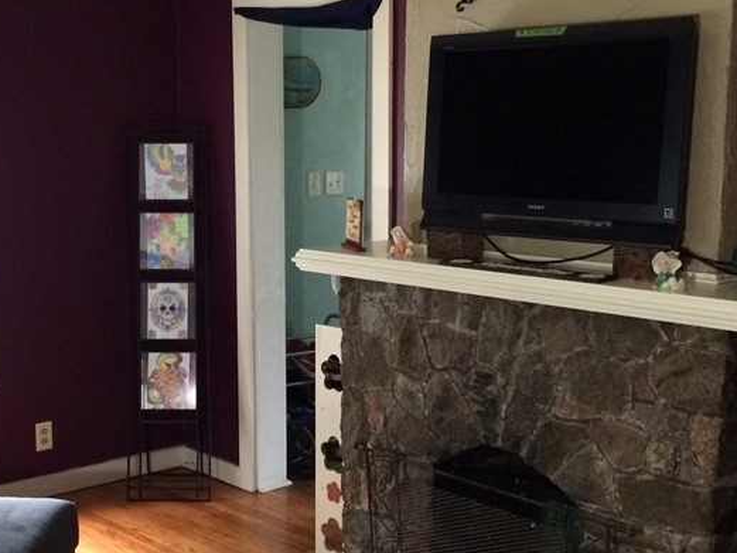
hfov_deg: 33.5
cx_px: 250
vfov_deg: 25.6
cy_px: 328
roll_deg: +1.2
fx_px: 1214
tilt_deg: -10.7
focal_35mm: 57
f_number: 2.2
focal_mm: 4.15
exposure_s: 1/15
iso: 320
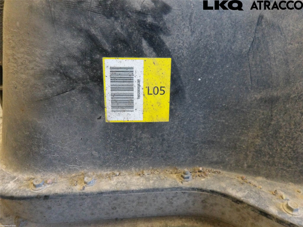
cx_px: 152
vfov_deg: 51.4
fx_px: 236
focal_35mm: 27
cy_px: 114
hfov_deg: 65.3
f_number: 3
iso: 914
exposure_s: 1/60
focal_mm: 4.9
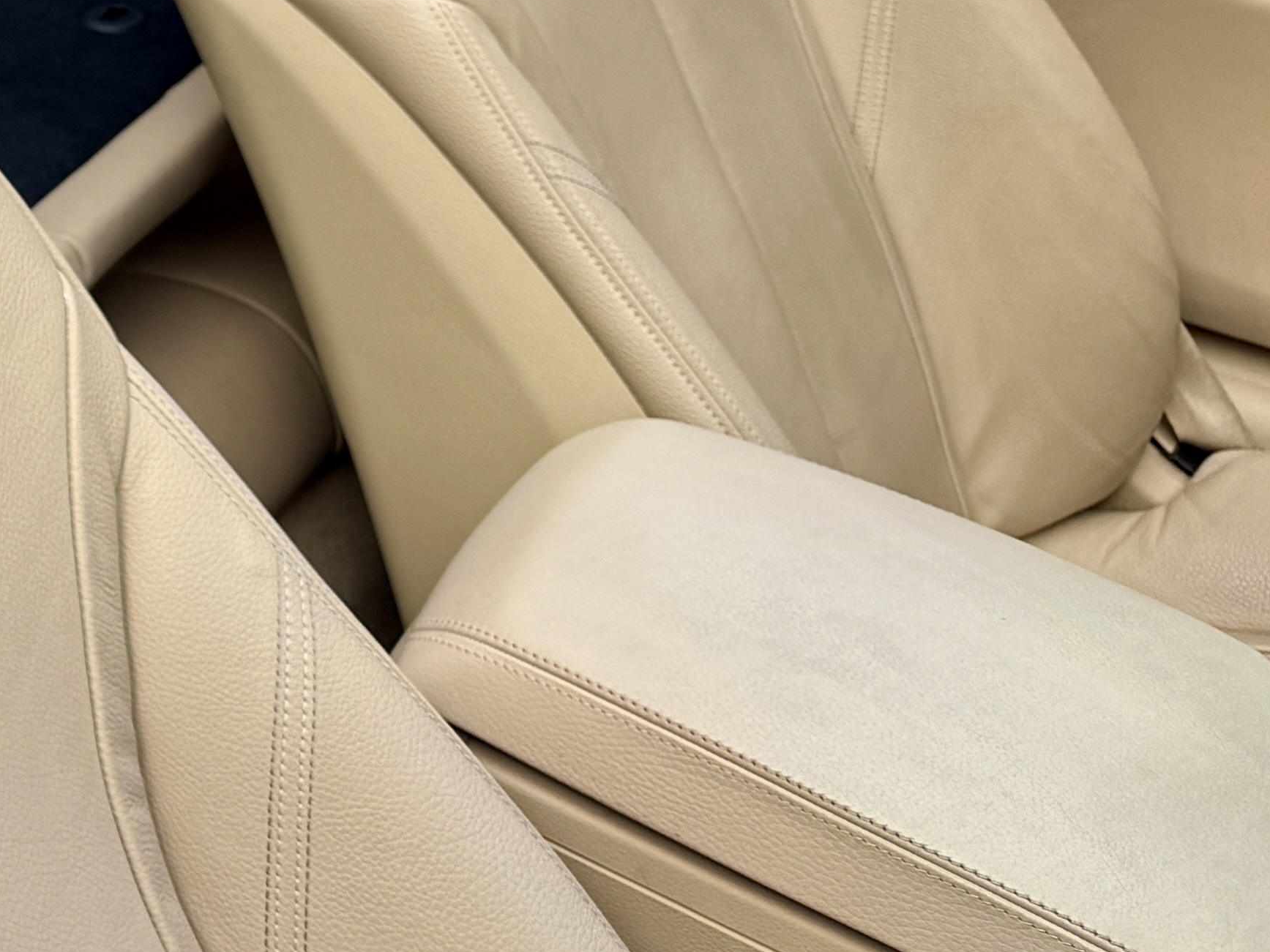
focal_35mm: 79
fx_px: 2898
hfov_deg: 20.4
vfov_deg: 17.6
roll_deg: +1.4
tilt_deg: -22.1
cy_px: -247
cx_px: -747
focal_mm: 6.76
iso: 80
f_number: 1.78
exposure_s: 1/503
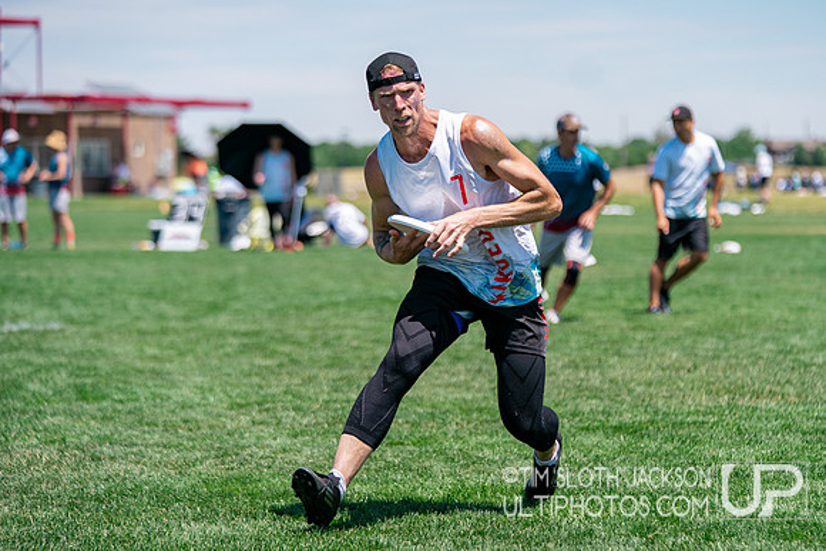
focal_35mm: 149
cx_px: 495
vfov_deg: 9.2
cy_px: 327
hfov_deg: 13.8
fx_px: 3420
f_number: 2.8
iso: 320
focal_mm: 115
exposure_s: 1/5000
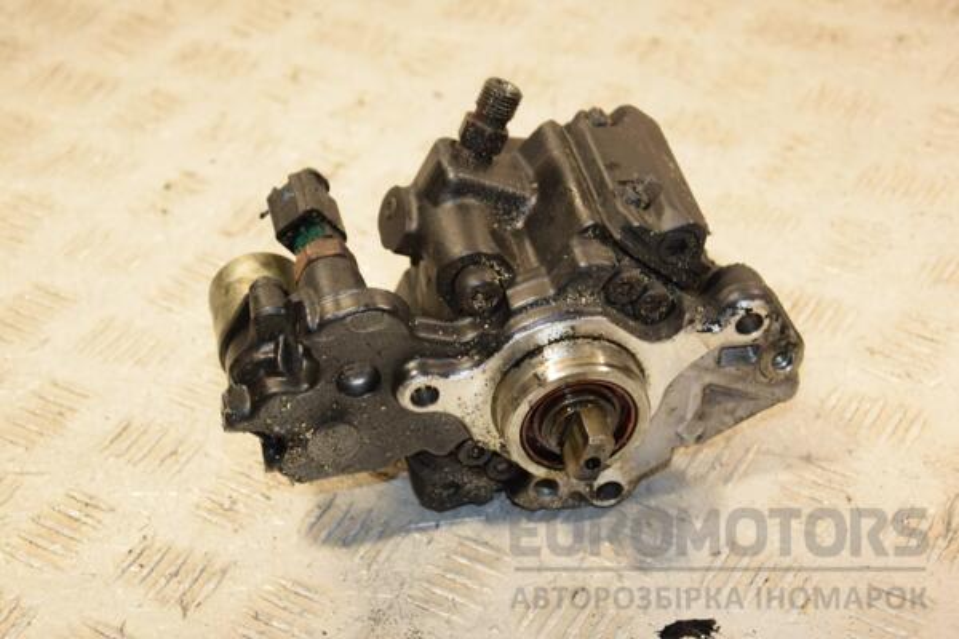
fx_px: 2317
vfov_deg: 15.7
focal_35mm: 87
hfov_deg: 23.4
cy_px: 320
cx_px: 480
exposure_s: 1/200
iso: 800
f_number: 5.6
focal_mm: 58
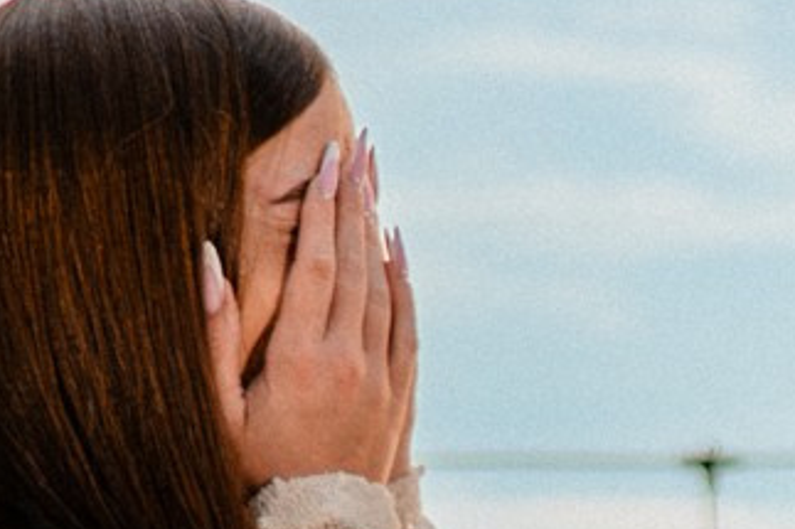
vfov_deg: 3.8
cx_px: 1044
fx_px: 7946
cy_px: 1072
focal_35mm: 360
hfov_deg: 5.7
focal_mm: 50
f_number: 2.5
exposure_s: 1/250
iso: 100
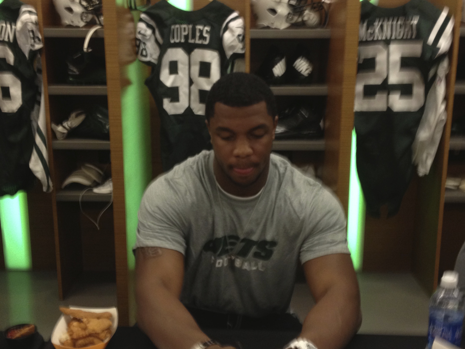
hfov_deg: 40.4
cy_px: 180
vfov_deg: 30.9
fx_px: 631
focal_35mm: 47
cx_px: 234
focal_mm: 4.28
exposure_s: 1/20
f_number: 2.4
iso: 125
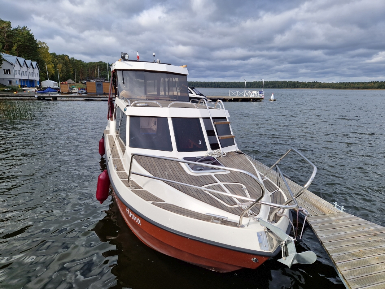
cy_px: 144
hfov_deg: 73.9
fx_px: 256
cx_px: 192
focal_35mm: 23
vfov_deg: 58.9
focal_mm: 5.4
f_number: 1.8
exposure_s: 1/998
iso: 50
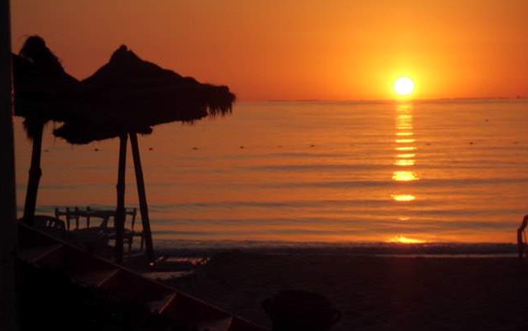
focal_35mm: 139
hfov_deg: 15.0
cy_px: 178
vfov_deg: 9.4
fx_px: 2001
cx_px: 263
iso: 64
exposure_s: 1/200
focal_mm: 23
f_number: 6.5
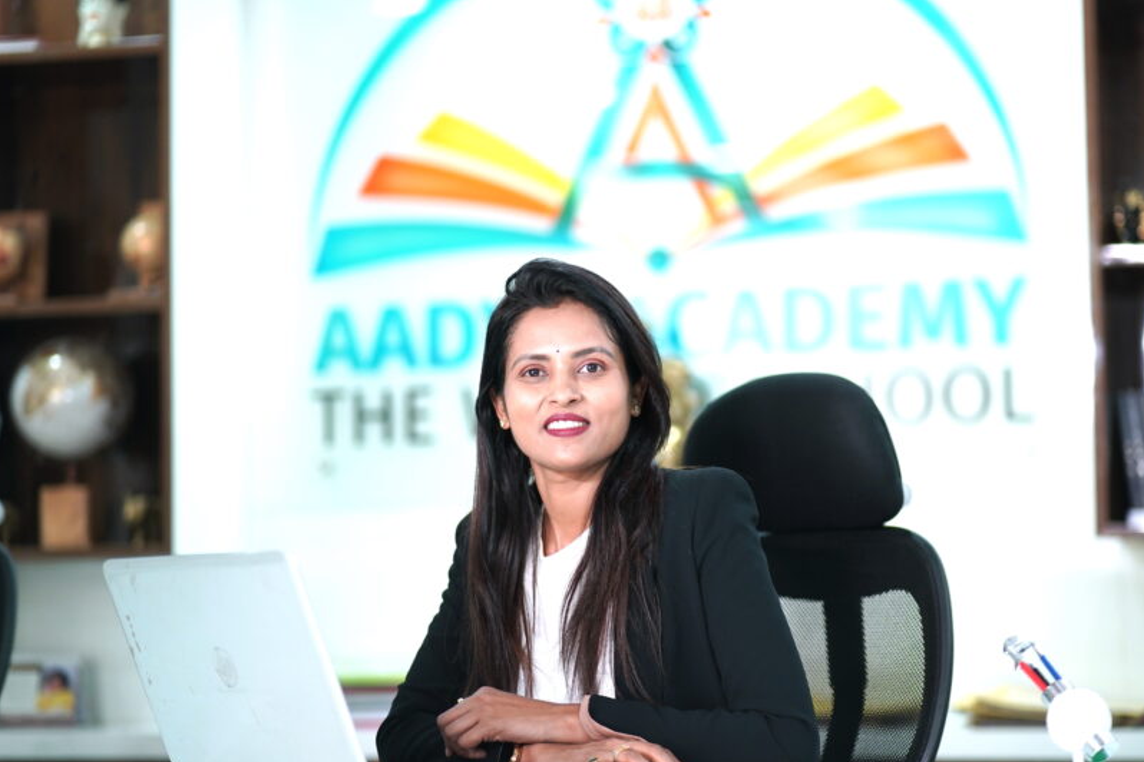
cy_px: 362
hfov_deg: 20.6
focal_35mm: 99
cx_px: 654
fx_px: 3146
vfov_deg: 13.8
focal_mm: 85
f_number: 1.4
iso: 500
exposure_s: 1/320
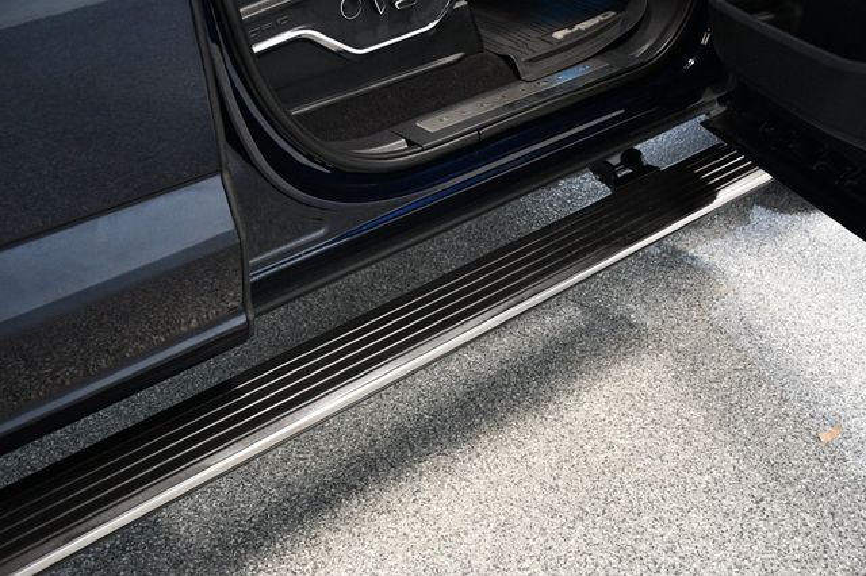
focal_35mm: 36
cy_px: 288
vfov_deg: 36.8
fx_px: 866
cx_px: 433
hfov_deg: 53.2
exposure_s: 1/60
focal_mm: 24
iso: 3200
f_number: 3.8
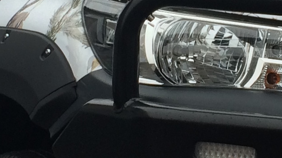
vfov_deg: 7.4
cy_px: 21
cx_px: 210
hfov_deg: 13.1
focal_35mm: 164
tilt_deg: +1.7
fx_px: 1226
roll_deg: +0.4
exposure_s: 1/383
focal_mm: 4.15
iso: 32
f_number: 2.2
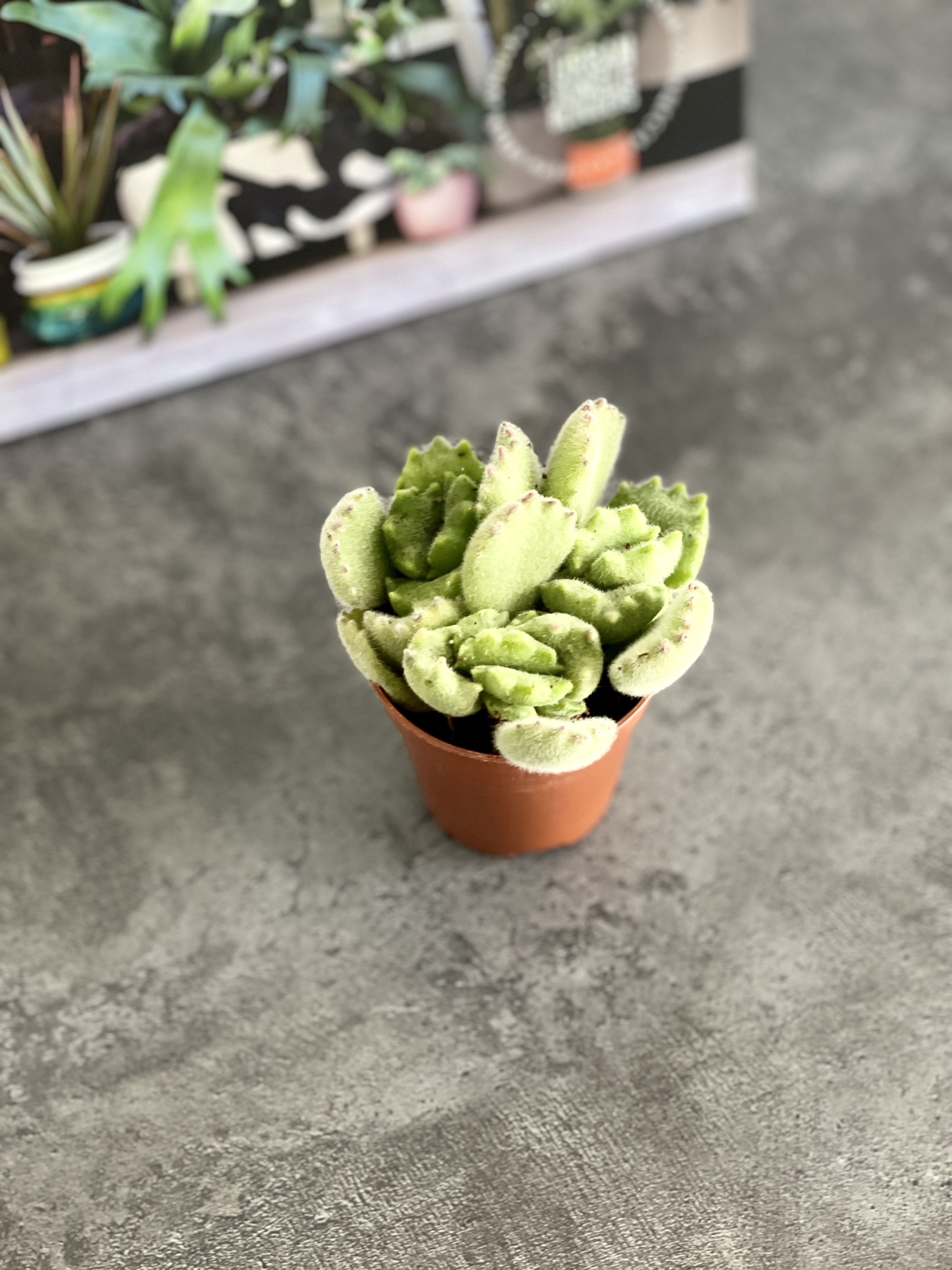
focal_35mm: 64
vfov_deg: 30.3
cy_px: 635
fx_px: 2347
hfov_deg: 22.9
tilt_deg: -56.7
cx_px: 476
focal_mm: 7.5
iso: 250
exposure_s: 1/33
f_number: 2.2
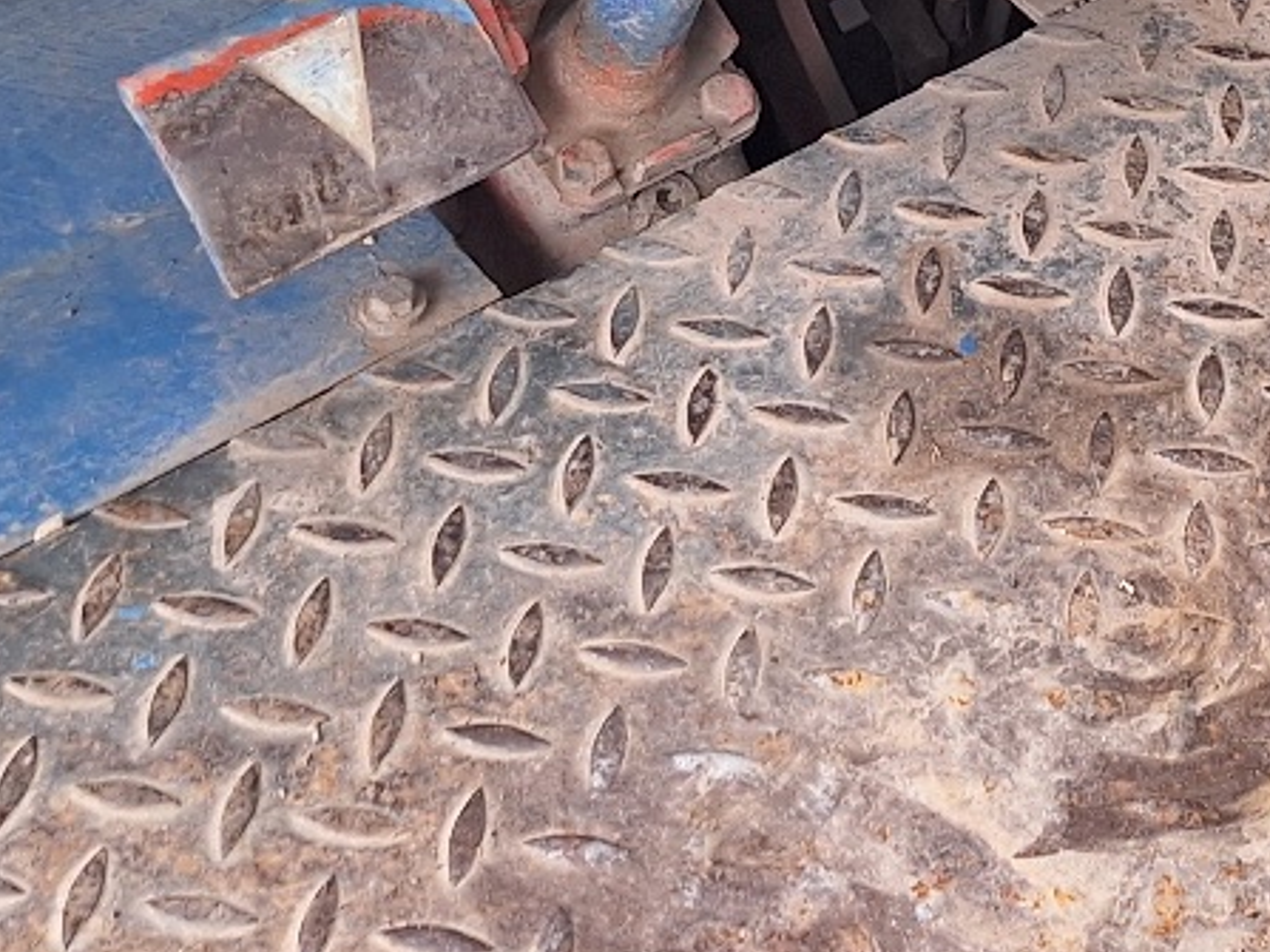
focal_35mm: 84
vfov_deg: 15.1
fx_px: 3081
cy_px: -776
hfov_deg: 23.3
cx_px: 756
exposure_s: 1/200
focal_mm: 5.54
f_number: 1.8
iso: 40
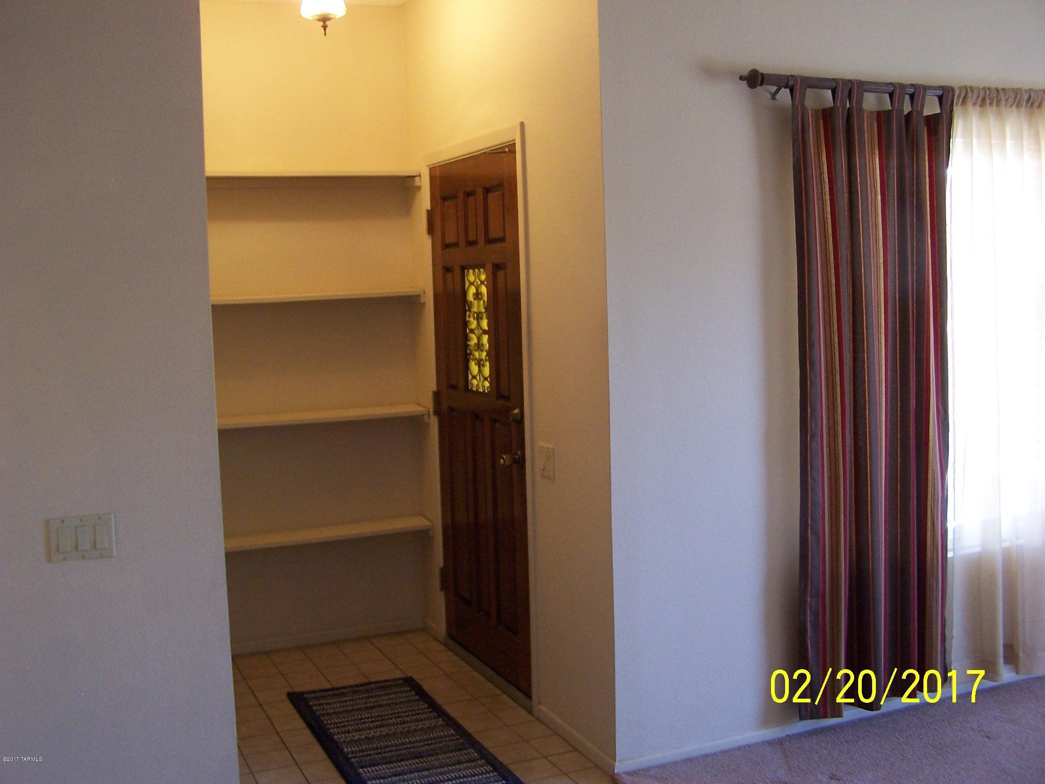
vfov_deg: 37.7
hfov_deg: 49.0
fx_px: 1147
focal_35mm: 38
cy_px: 392
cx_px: 522
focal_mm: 6.3
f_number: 2.8
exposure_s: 1/10
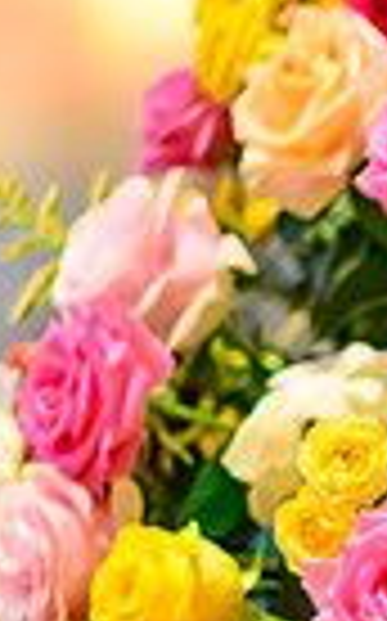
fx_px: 11398
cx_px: 1089
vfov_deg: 3.1
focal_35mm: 674
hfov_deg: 1.9
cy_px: 853
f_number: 1.4
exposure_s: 1/125
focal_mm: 105
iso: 560
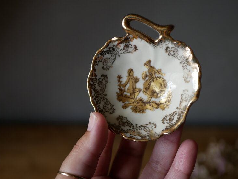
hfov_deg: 33.2
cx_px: 128
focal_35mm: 58
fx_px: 399
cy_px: 81
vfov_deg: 25.2
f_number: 2
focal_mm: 25
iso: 200
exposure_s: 1/160
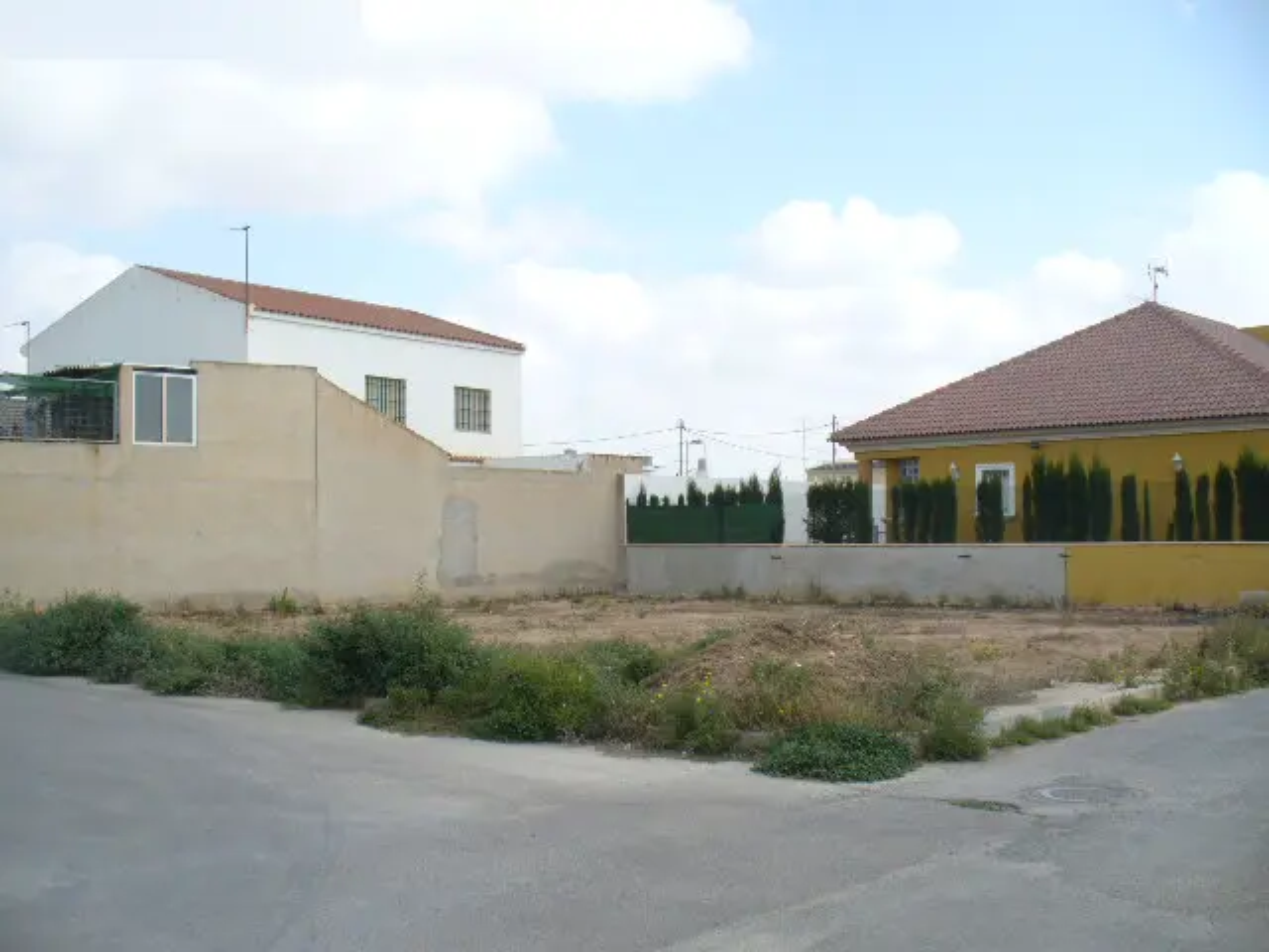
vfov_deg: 38.7
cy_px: 476
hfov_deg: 50.1
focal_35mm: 37
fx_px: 1356
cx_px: 634
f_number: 5.6
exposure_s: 1/250
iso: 80
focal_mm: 6.1
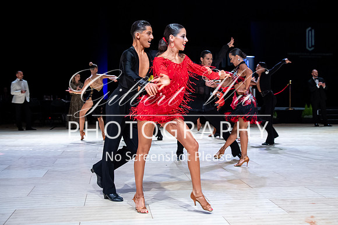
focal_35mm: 53
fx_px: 498
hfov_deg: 37.4
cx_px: 195
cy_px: 95
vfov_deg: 25.4
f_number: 3
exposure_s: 1/400
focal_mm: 46
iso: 3200
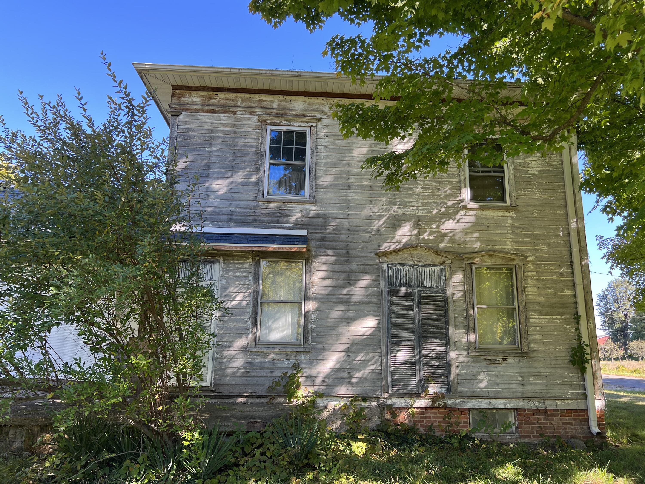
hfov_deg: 67.3
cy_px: 242
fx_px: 484
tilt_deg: +12.7
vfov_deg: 53.1
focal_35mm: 26
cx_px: 322
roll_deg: -1.0
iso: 40
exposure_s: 1/293
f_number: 1.5
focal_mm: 5.7
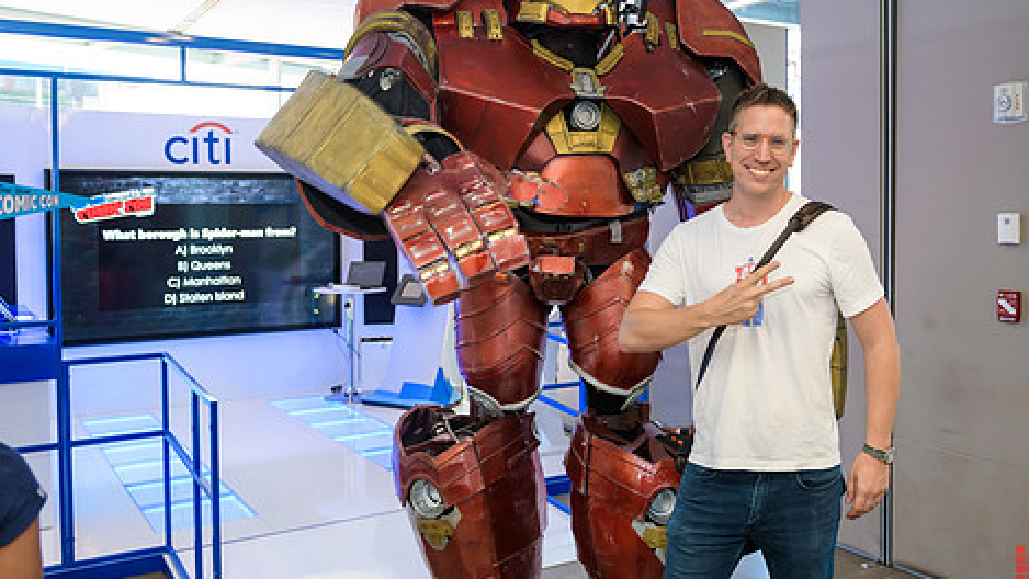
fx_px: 955
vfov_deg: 33.6
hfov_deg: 56.6
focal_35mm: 35
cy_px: 236
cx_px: 535
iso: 800
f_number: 3.2
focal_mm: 27
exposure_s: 1/125
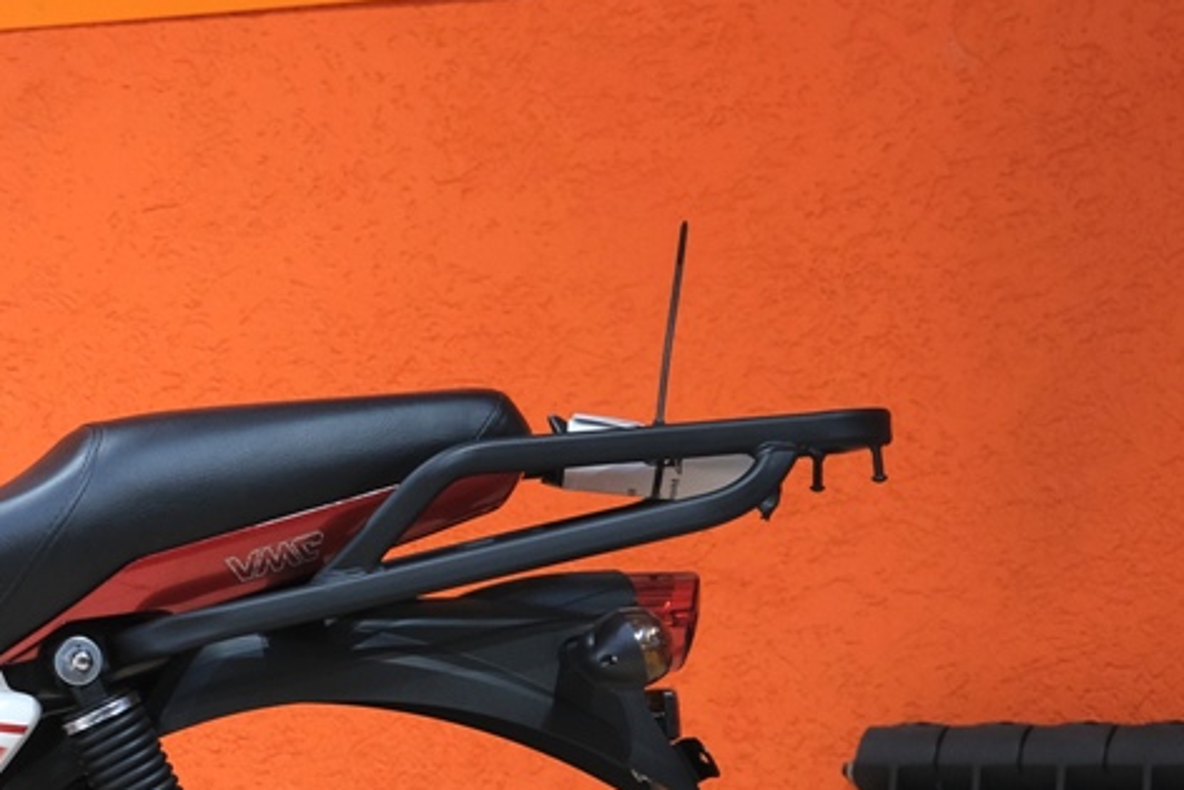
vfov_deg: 8.8
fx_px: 5132
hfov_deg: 12.4
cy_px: 606
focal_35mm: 156
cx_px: -690
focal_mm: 30.8
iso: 800
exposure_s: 1/60
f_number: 4
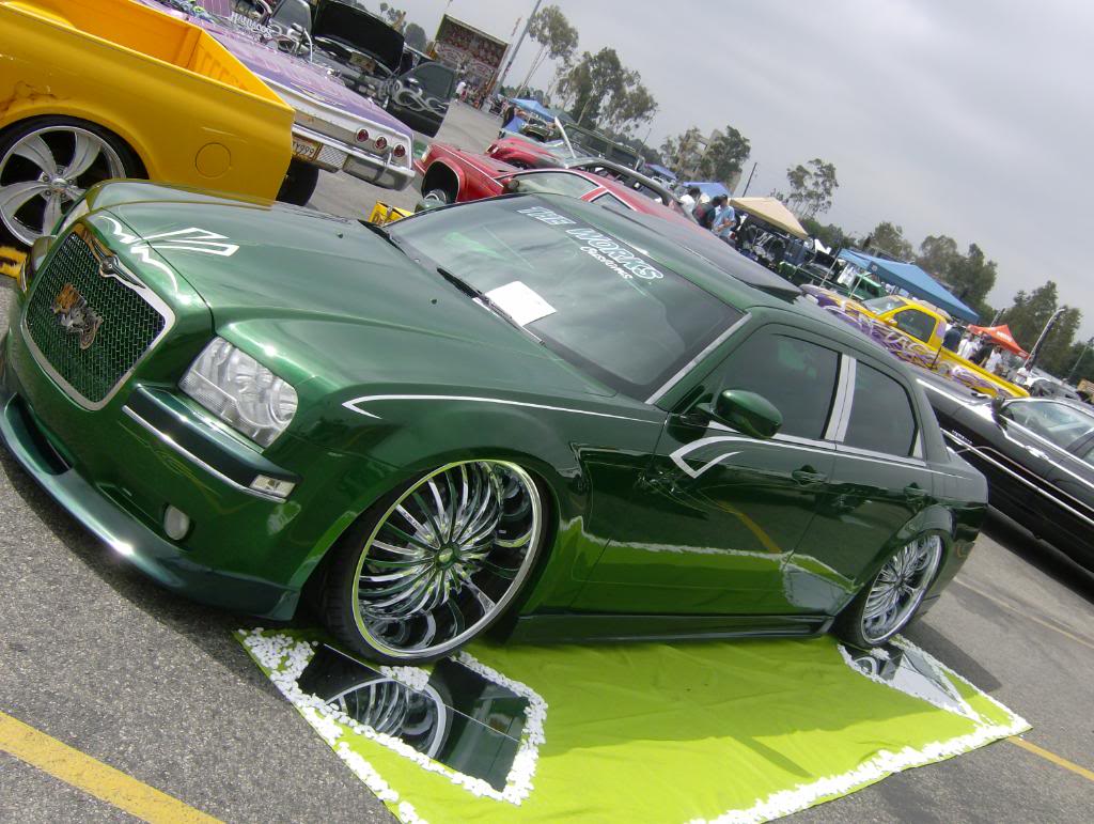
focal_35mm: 36
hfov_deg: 51.3
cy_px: 412
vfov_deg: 39.7
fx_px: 1139
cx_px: 547
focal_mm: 6
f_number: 4.7
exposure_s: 1/919
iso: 100
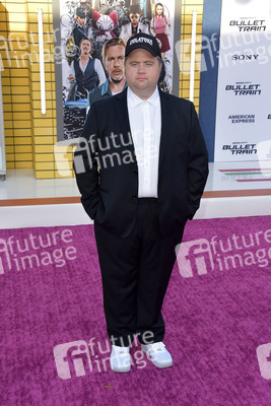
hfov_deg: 24.2
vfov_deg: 35.6
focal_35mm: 56
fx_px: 632
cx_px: 136
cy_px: 203
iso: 640
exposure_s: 1/250
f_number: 7.1
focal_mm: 56
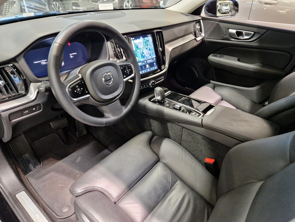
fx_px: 196
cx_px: 148
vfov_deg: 58.9
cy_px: 111
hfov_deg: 73.9
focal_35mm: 23
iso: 1000
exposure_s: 1/100
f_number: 1.8
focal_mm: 5.4
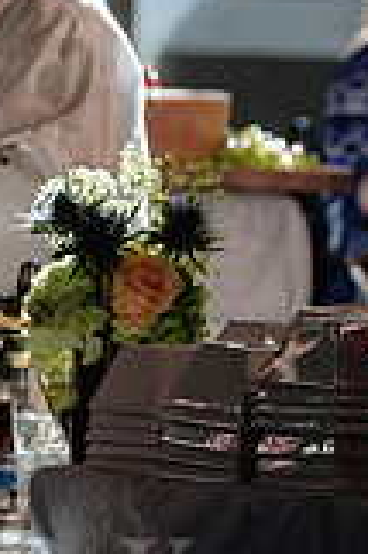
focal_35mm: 508
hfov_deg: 2.7
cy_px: 174
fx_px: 7806
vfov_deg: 4.1
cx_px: -393
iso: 400
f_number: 2.8
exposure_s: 1/100
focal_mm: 83.8
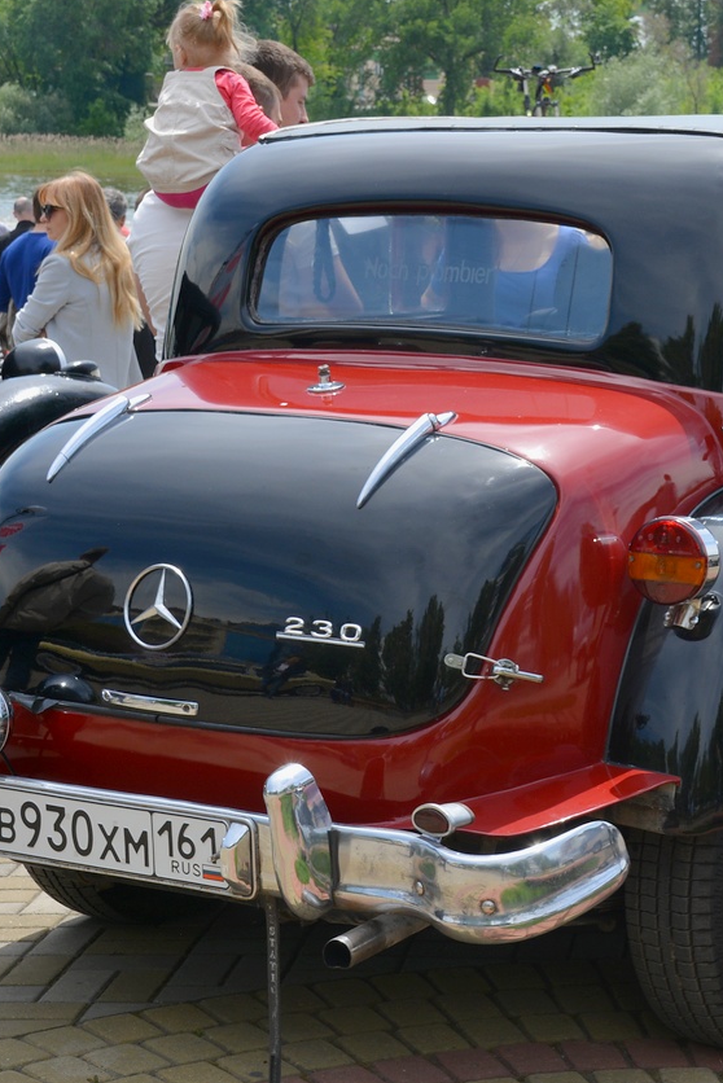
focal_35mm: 86
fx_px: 2588
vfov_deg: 23.6
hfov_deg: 15.7
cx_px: 641
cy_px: 484
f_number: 8
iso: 140
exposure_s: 1/250
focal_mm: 32
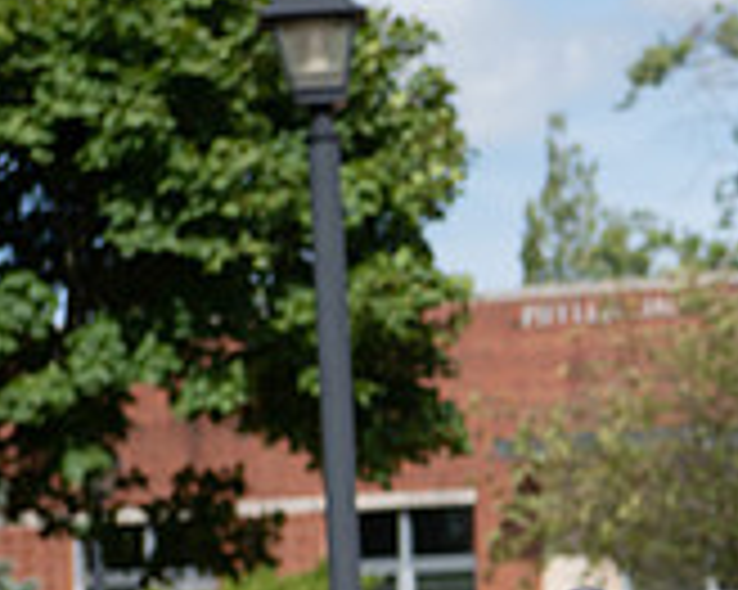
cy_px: 475
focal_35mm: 219
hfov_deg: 8.6
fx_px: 4781
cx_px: 1156
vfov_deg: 7.0
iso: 100
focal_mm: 66
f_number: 5
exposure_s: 1/500
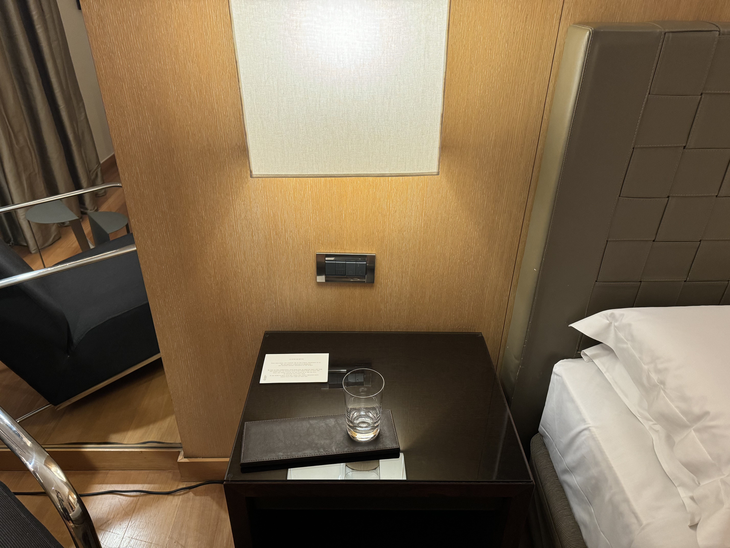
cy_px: 274
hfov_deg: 71.6
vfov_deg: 56.8
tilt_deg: -30.5
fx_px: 506
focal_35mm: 24
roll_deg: -1.4
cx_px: 365
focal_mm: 6.76
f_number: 1.78
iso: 400
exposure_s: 1/50
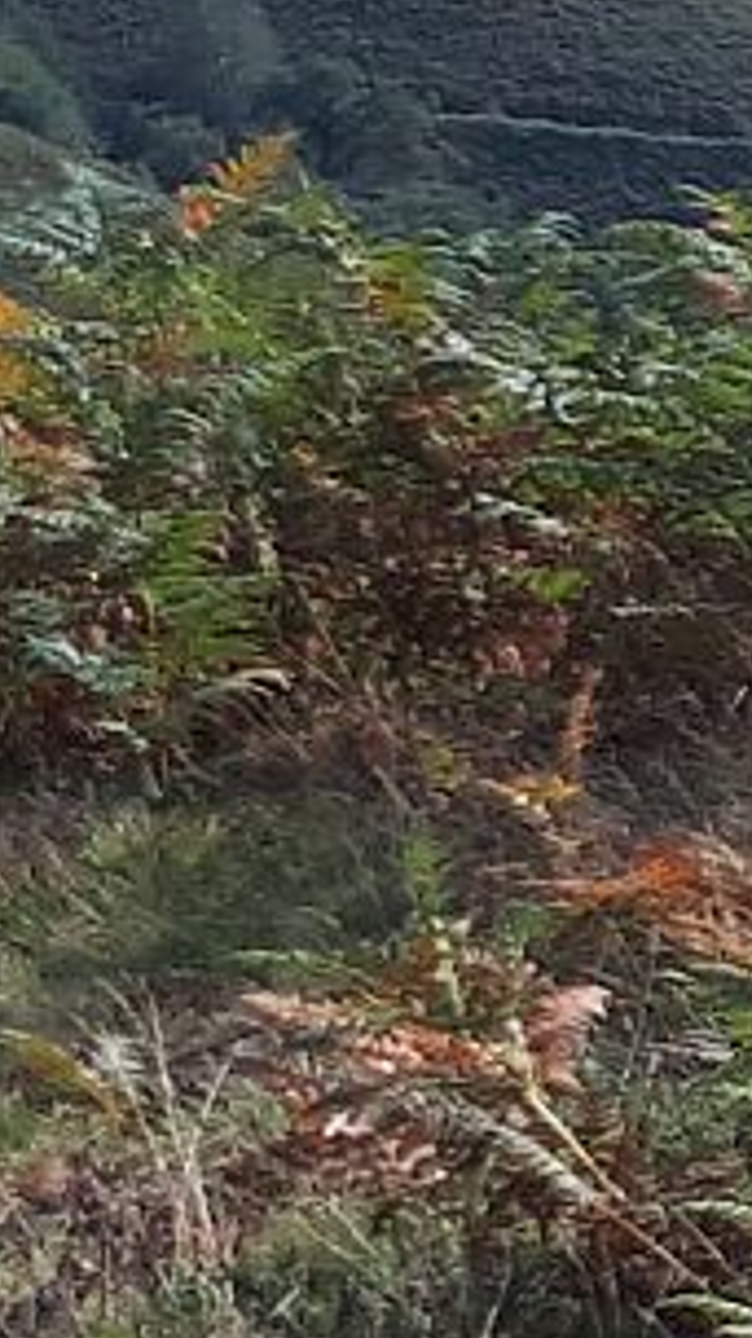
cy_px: 656
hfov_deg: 5.6
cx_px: 2986
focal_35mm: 186
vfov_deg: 11.6
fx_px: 6594
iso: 40
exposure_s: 1/999
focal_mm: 3.6
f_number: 1.9
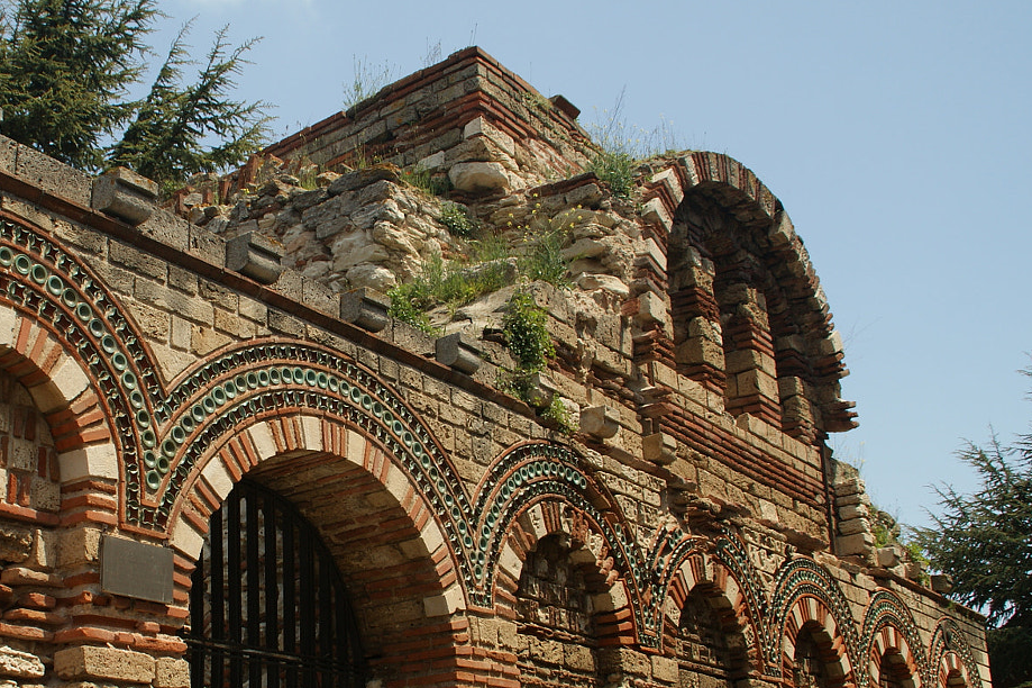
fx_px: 1347
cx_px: 272
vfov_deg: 28.5
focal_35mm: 47
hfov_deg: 40.9
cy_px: 454
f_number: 8
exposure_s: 1/60
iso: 100
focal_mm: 18
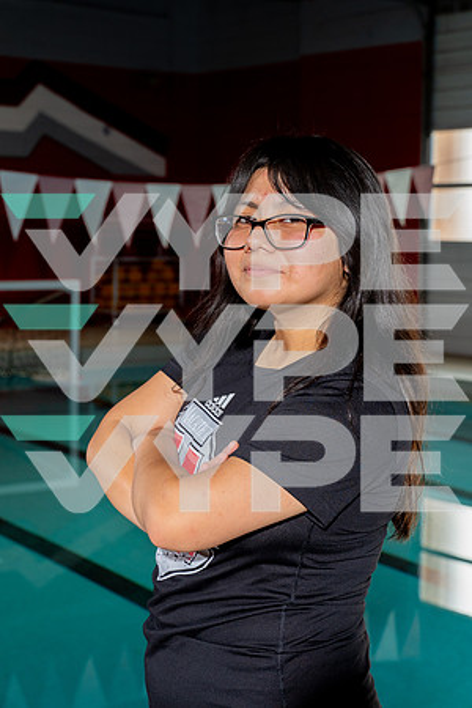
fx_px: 1377
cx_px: 236
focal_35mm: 70
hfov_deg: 19.5
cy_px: 354
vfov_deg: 28.8
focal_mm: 70
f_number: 8
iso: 1000
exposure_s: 1/250
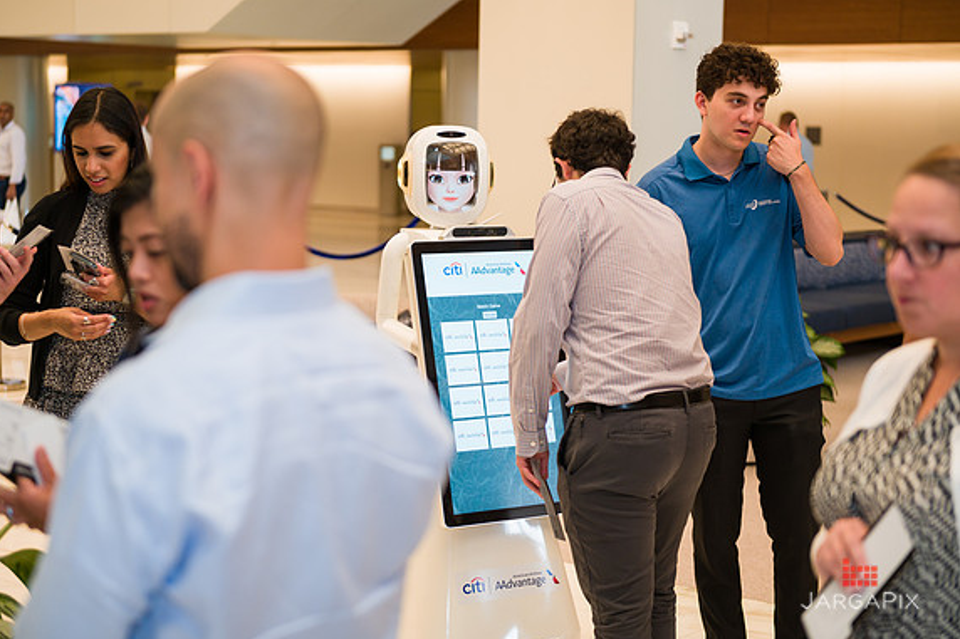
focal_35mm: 71
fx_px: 1893
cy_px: 322
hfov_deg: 28.5
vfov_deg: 19.2
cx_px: 475
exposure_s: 1/200
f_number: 3.2
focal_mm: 70
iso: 400
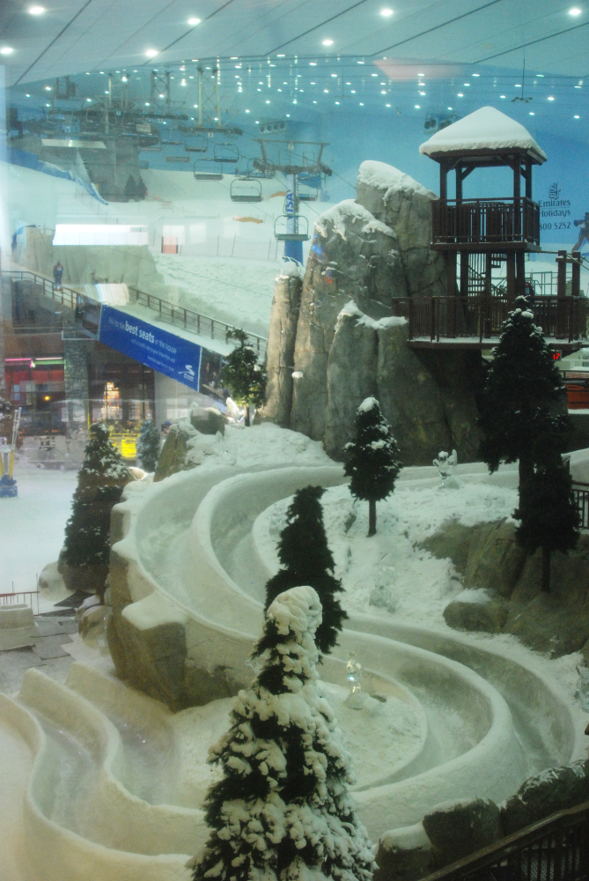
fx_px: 1028
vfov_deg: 46.4
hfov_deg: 32.0
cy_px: 440
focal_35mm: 42
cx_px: 294
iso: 800
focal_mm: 28
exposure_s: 1/50
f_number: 3.5
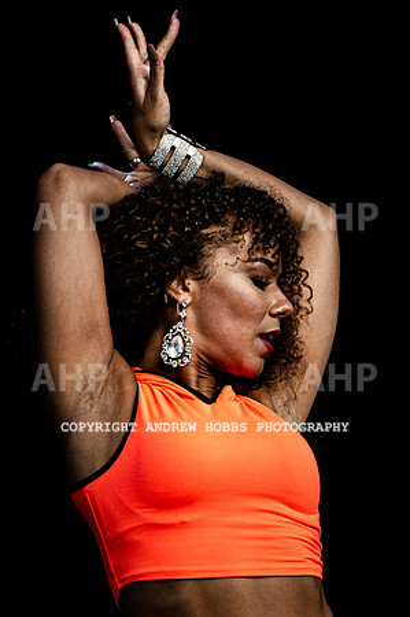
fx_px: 6471
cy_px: 302
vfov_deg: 5.5
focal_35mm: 378
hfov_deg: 3.6
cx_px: 224
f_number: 5
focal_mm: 200
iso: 220
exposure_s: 1/1000
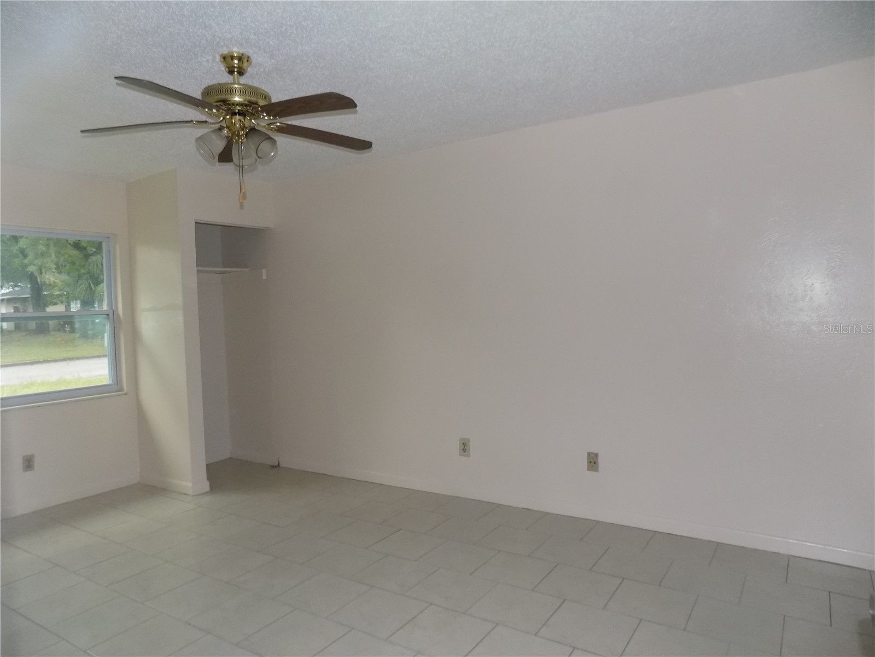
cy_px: 328
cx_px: 438
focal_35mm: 23
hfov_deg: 73.9
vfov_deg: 58.9
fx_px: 581
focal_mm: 4
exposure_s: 1/30
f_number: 3.1
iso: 200
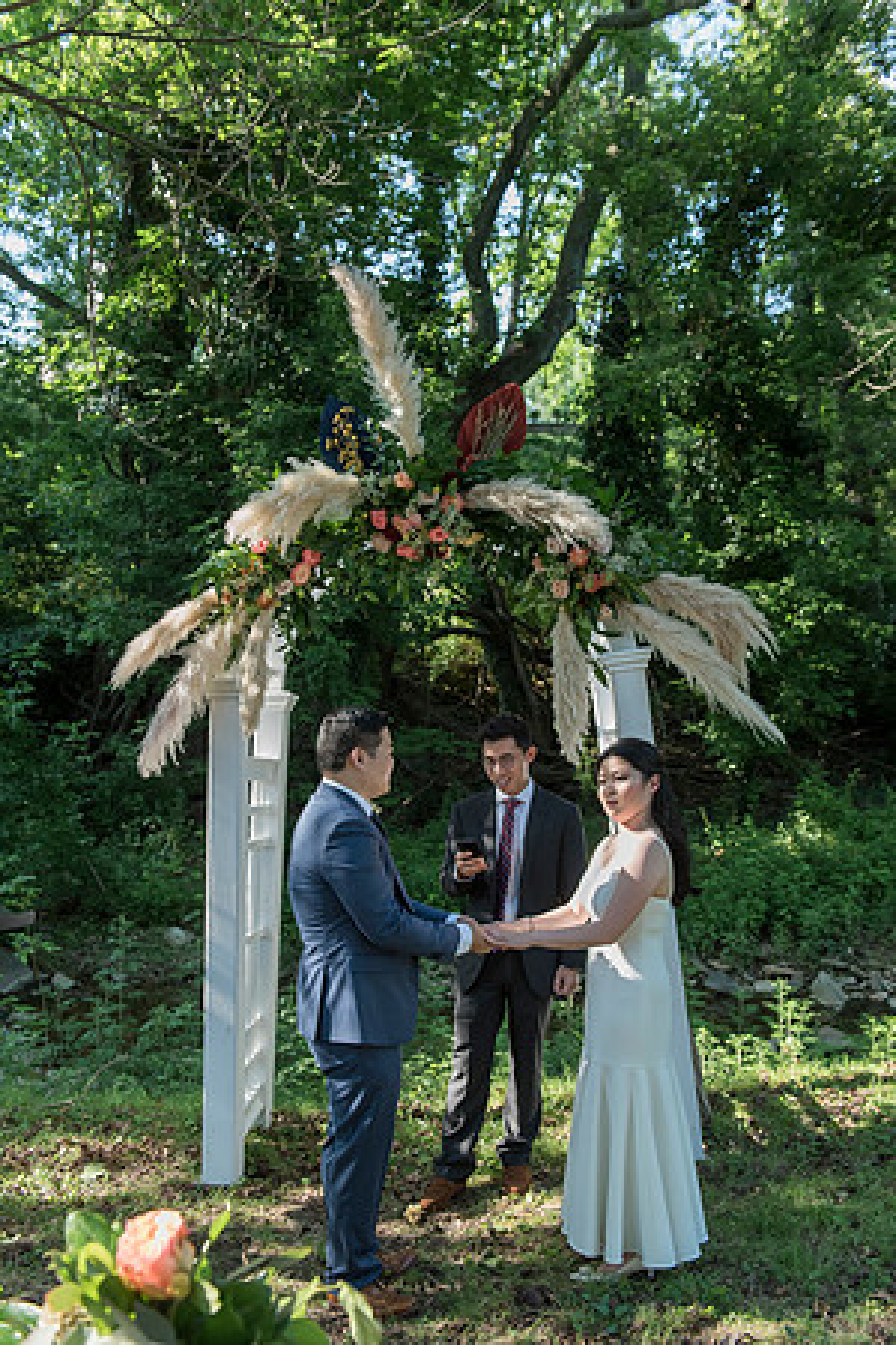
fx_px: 1269
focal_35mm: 34
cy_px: 672
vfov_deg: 55.8
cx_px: 448
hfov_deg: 38.9
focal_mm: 34
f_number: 4
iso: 1000
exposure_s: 1/800
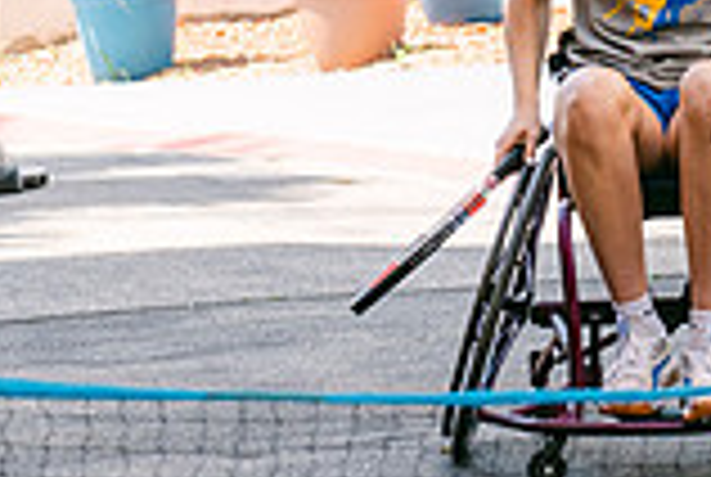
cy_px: 380
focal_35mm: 280
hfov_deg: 7.3
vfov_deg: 4.9
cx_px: 468
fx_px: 5540
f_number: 2.8
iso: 160
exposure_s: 1/600
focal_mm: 50
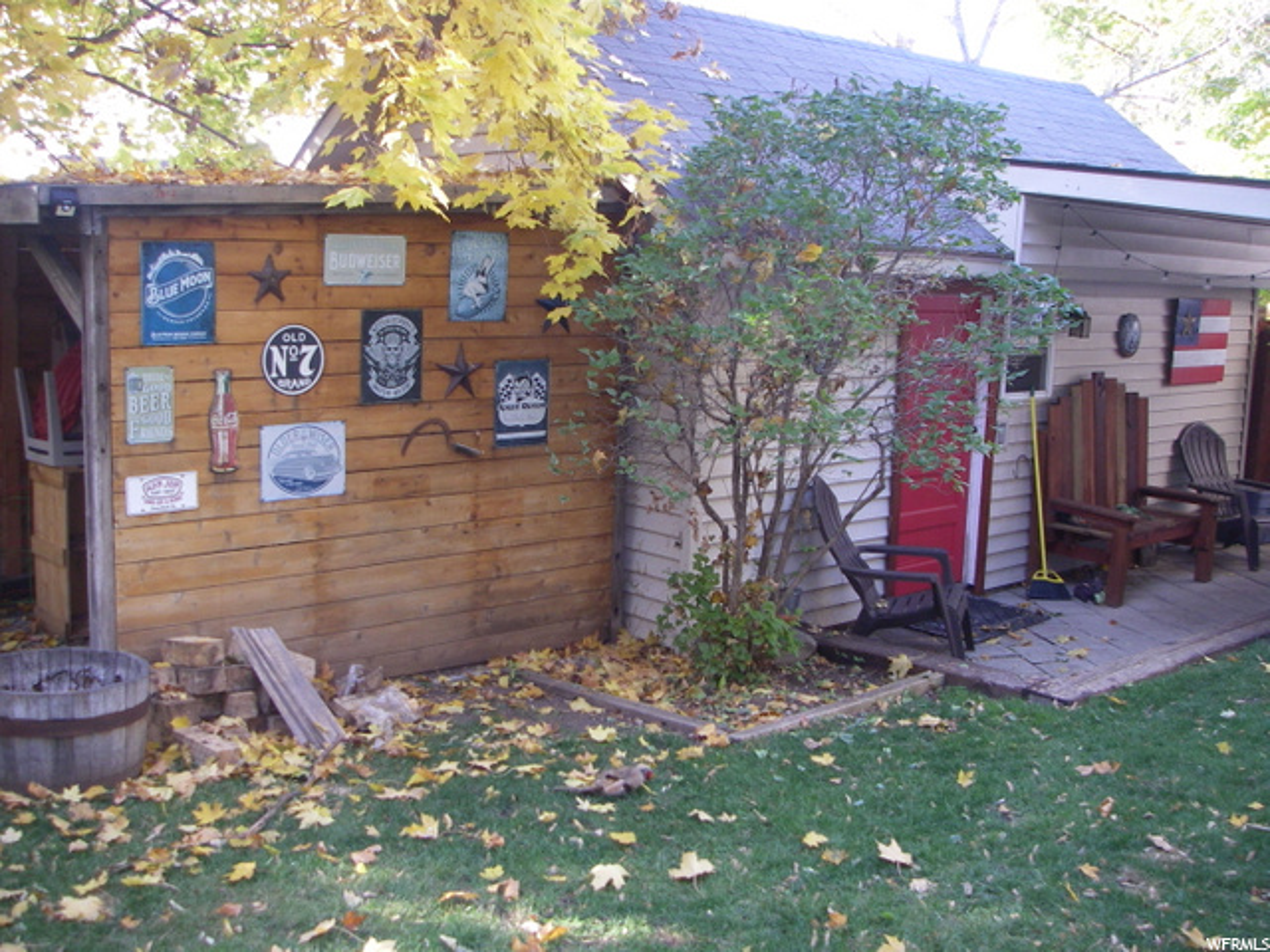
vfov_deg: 37.7
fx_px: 1394
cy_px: 476
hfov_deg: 49.0
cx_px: 635
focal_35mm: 38
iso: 160
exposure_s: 1/40
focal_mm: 6.3
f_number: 3.3
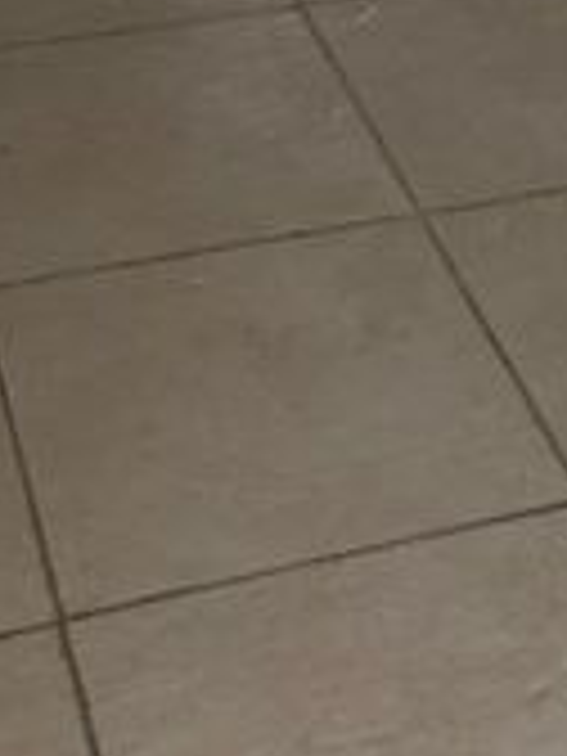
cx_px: 572
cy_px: -662
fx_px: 2424
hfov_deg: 13.2
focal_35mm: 111
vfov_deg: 15.1
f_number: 1.8
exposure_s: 1/30
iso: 25
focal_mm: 4
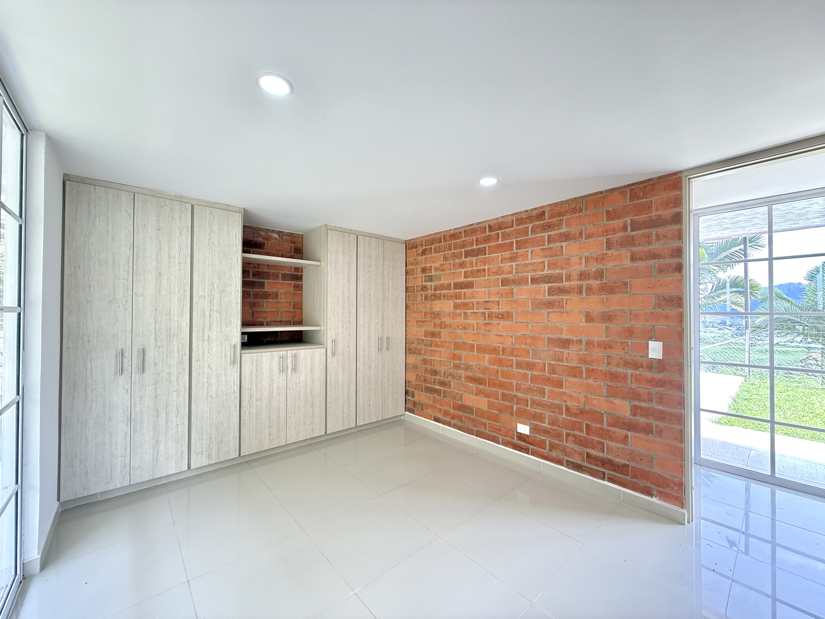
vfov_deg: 85.7
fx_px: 334
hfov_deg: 102.1
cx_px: 412
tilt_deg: +0.7
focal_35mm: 14
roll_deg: +0.0
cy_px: 310
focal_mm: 2.22
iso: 250
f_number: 2.2
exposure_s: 1/99
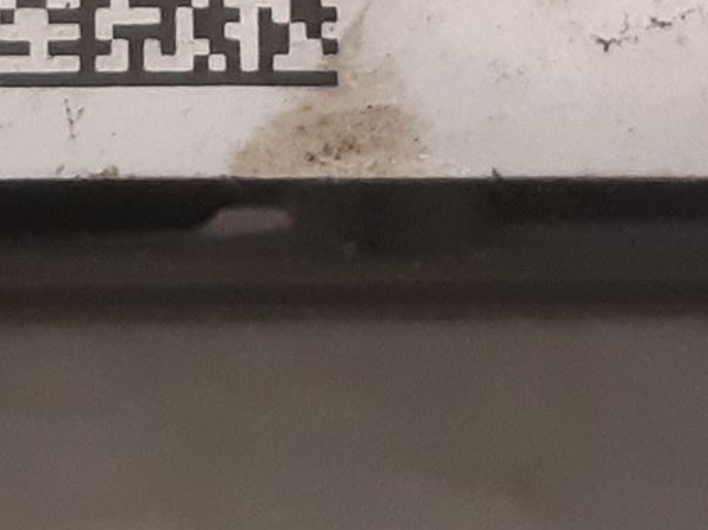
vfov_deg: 13.6
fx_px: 2147
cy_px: -149
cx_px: 183
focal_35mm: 105
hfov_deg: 18.6
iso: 250
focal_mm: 3.93
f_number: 1.7
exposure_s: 1/25
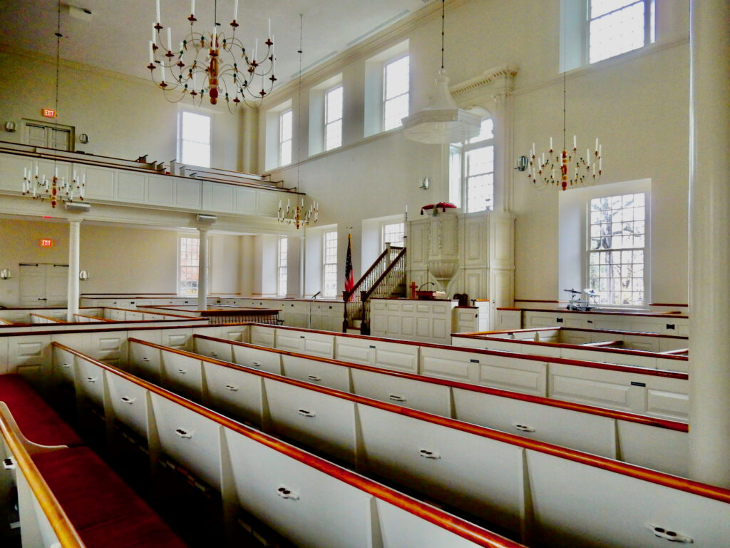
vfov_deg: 54.9
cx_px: 365
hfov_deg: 69.4
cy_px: 274
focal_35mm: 25
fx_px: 527
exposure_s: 1/15
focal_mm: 4.5
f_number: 3.7
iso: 400
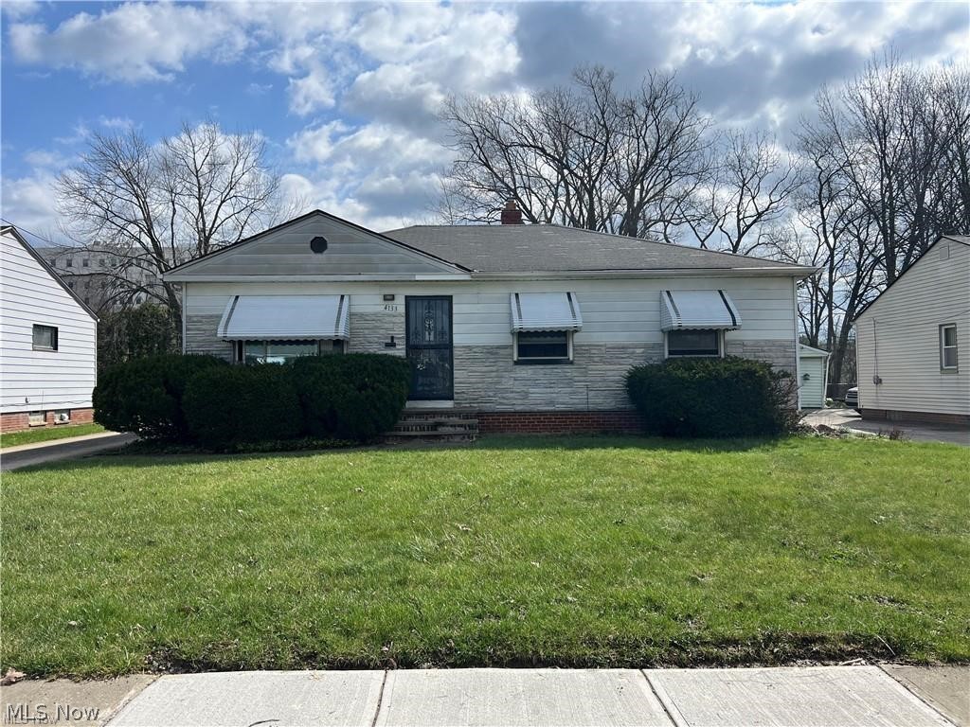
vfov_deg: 53.1
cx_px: 485
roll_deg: +0.4
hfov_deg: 67.3
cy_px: 364
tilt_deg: +1.0
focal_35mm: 26
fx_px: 729
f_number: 1.5
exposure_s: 1/4831
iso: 50
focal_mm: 5.7
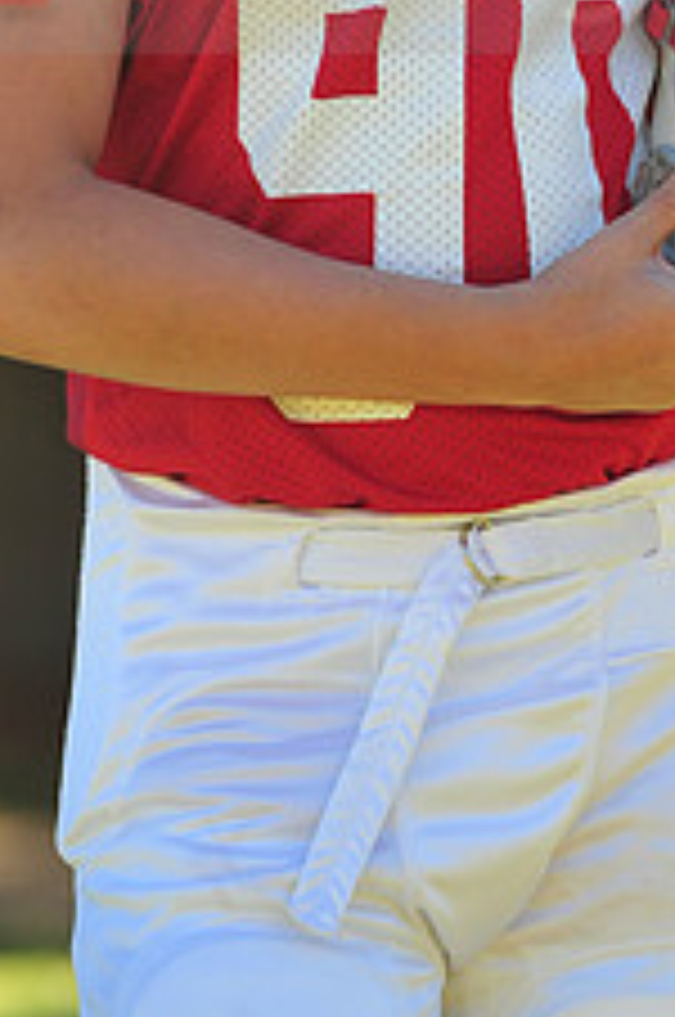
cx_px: 468
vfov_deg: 4.0
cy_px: -90
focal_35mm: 514
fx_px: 14500
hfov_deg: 2.7
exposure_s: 1/320
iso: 200
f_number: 4.5
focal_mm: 200
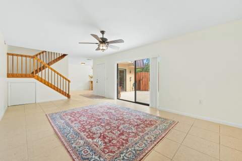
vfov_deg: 81.1
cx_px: 121
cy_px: 80
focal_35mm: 14
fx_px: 94
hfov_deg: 104.3
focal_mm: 14
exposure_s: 1/6
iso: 250
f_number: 9
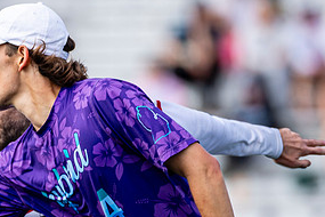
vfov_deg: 1.5
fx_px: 8458
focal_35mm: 937
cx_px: 72
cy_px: 179
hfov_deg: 2.2
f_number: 3.2
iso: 100
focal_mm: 280
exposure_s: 1/1000
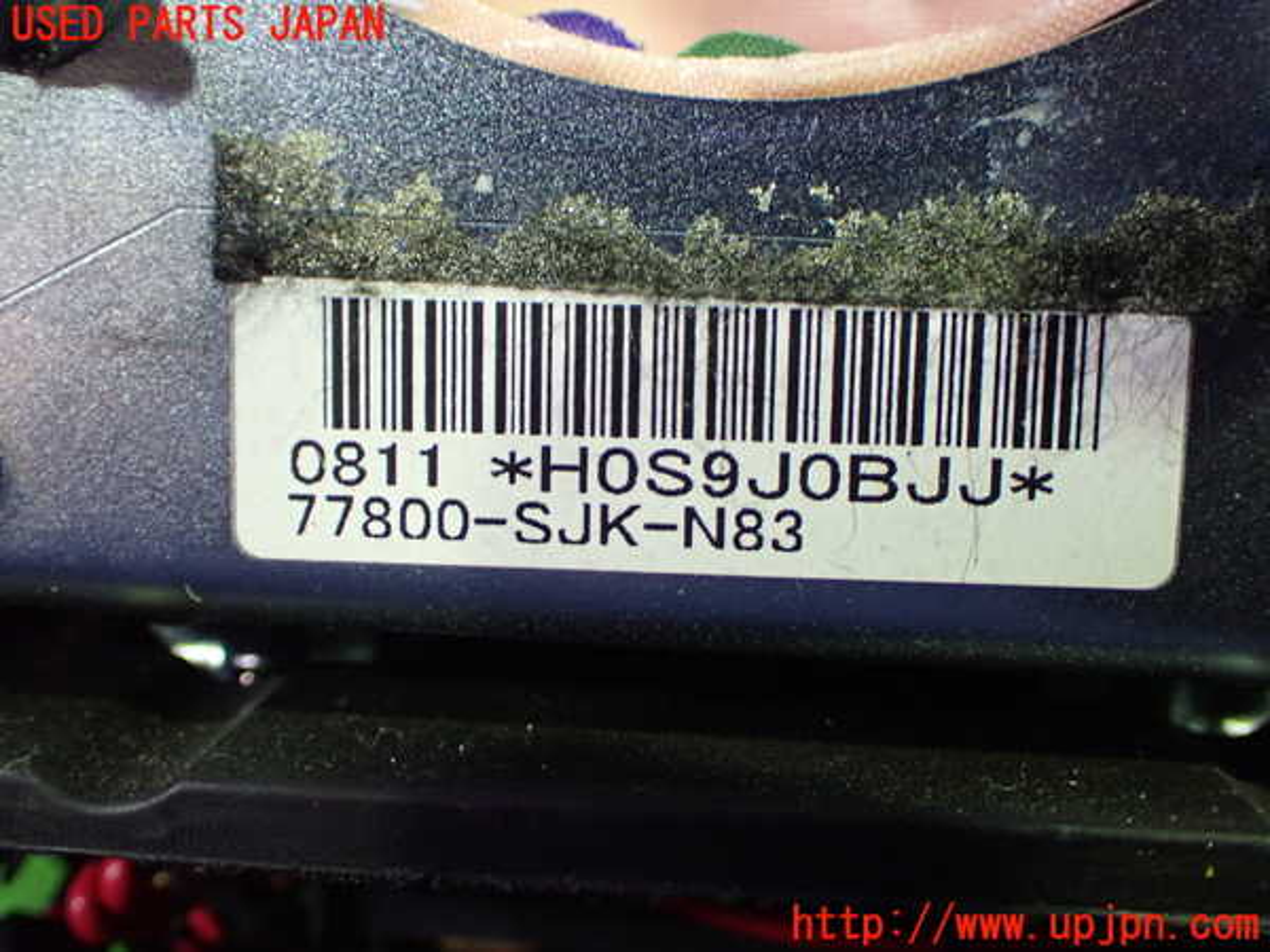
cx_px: 635
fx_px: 1504
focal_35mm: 41
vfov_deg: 35.1
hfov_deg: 45.8
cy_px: 476
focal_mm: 7.31
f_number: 2.8
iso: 800
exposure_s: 1/40
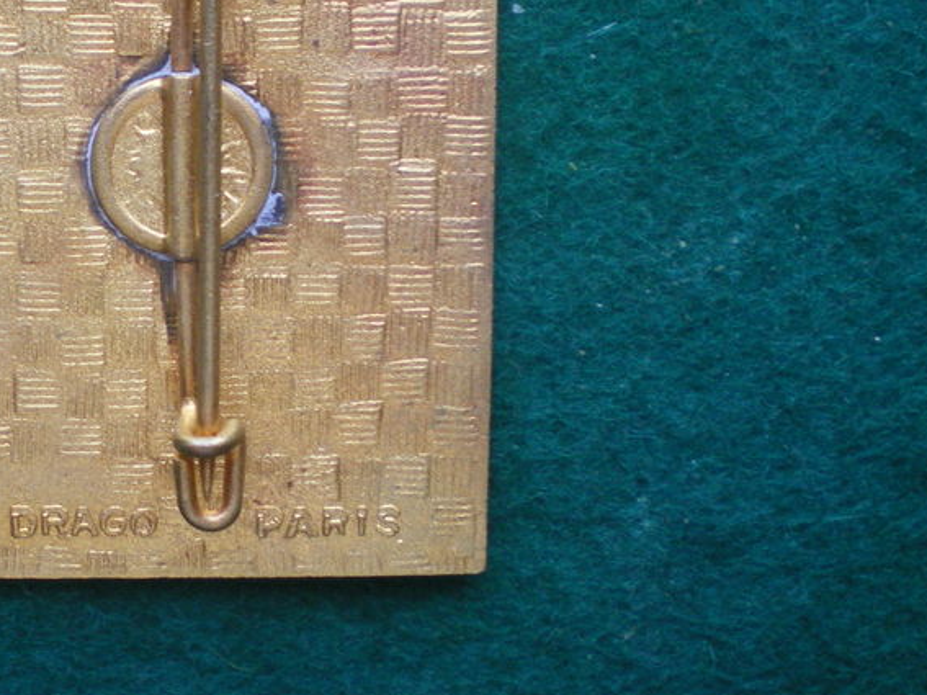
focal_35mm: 67
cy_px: 260
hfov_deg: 28.1
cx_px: 121
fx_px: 1794
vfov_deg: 21.9
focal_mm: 6.3
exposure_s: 1/50
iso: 200
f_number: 3.1
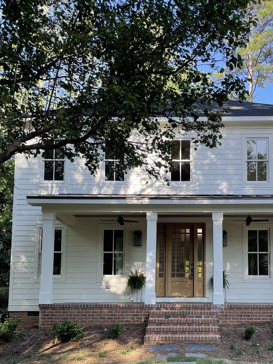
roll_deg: -0.3
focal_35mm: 42
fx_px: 442
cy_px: 247
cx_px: 187
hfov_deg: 34.0
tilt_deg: +6.4
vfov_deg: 44.1
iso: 32
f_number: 1.6
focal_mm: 4.2
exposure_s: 1/445
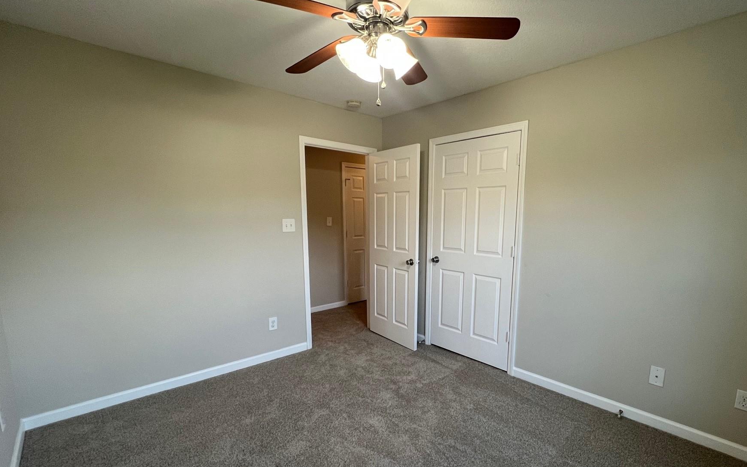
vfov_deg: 70.9
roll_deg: -0.9
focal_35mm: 16
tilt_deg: -9.3
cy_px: 268
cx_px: 412
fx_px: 326
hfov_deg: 97.5
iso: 200
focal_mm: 1.57
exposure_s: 1/120
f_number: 1.8
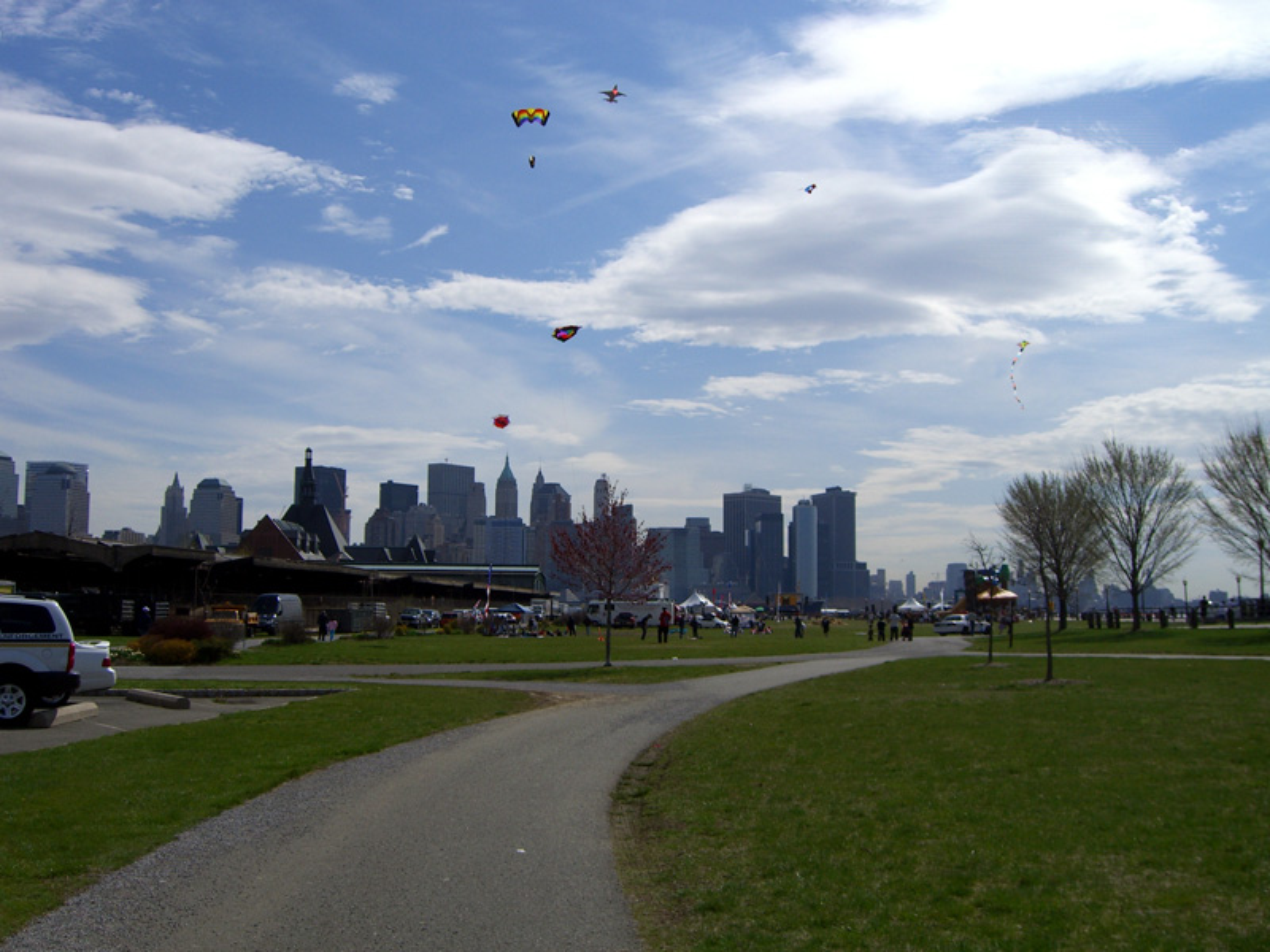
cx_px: 635
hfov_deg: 49.0
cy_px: 476
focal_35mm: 38
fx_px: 1394
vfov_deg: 37.7
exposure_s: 1/400
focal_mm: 7.9
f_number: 8
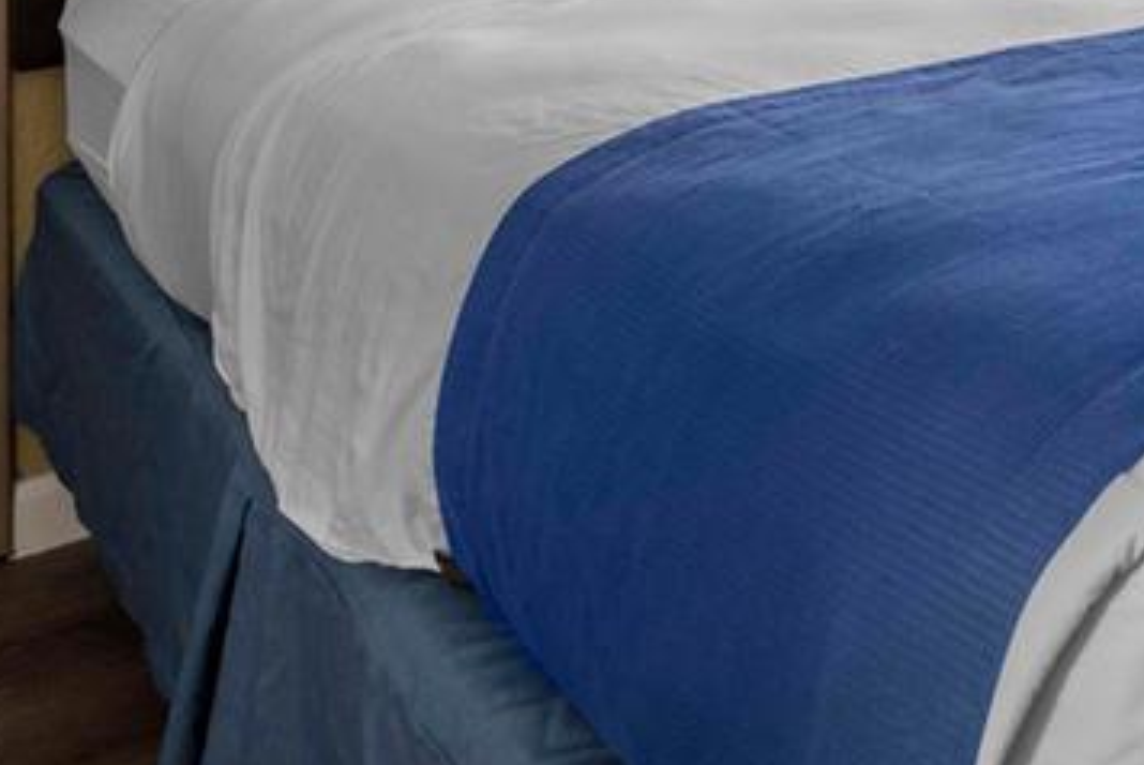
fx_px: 1876
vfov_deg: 19.9
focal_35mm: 59
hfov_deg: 29.6
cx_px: 1337
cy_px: -391
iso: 400
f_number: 11
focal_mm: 18
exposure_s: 1/2.5
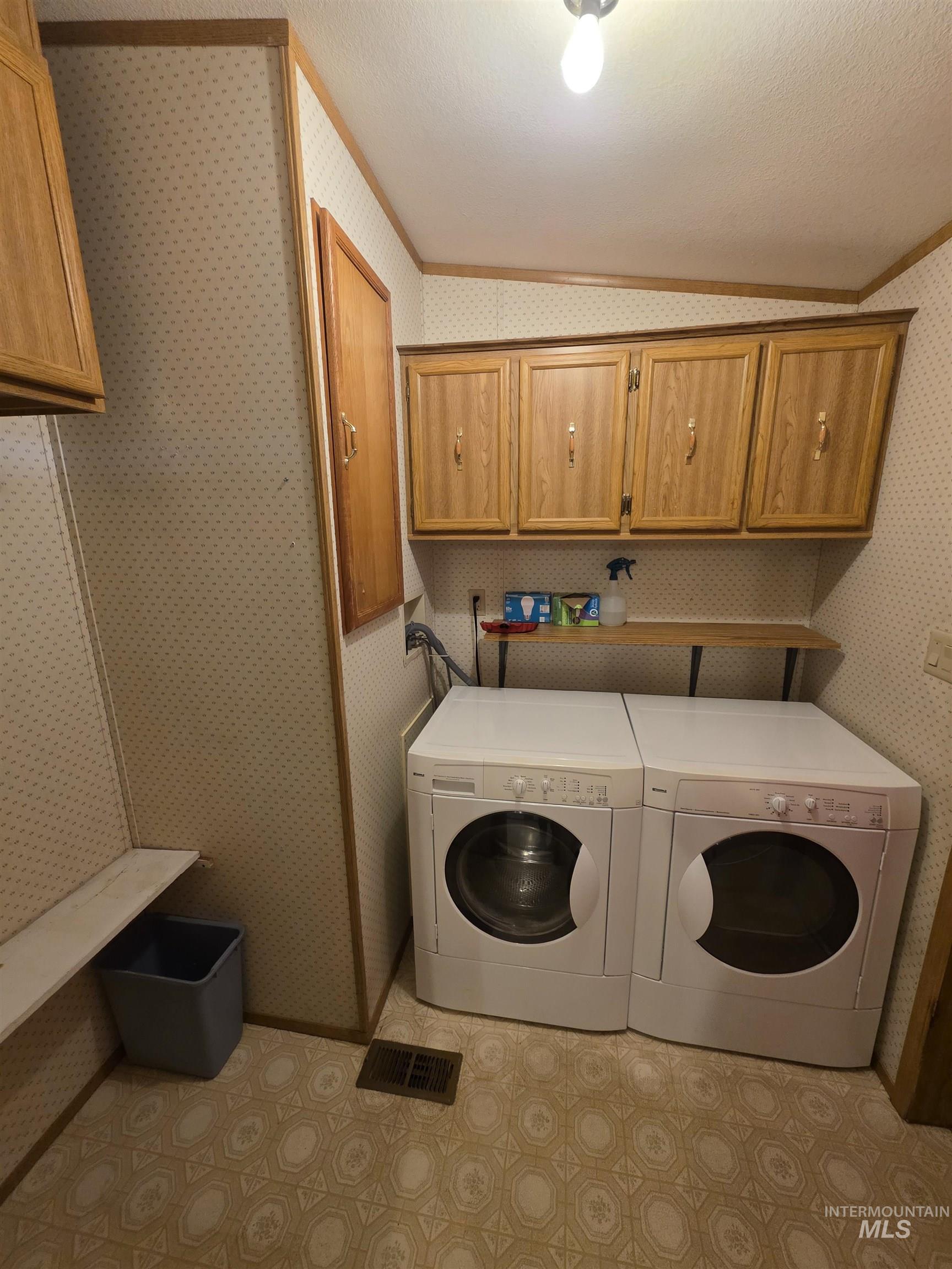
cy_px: 634
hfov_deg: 89.9
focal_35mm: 13
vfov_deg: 106.2
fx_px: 477
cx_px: 476
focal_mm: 2.2
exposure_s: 1/60
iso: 320
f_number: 1.9
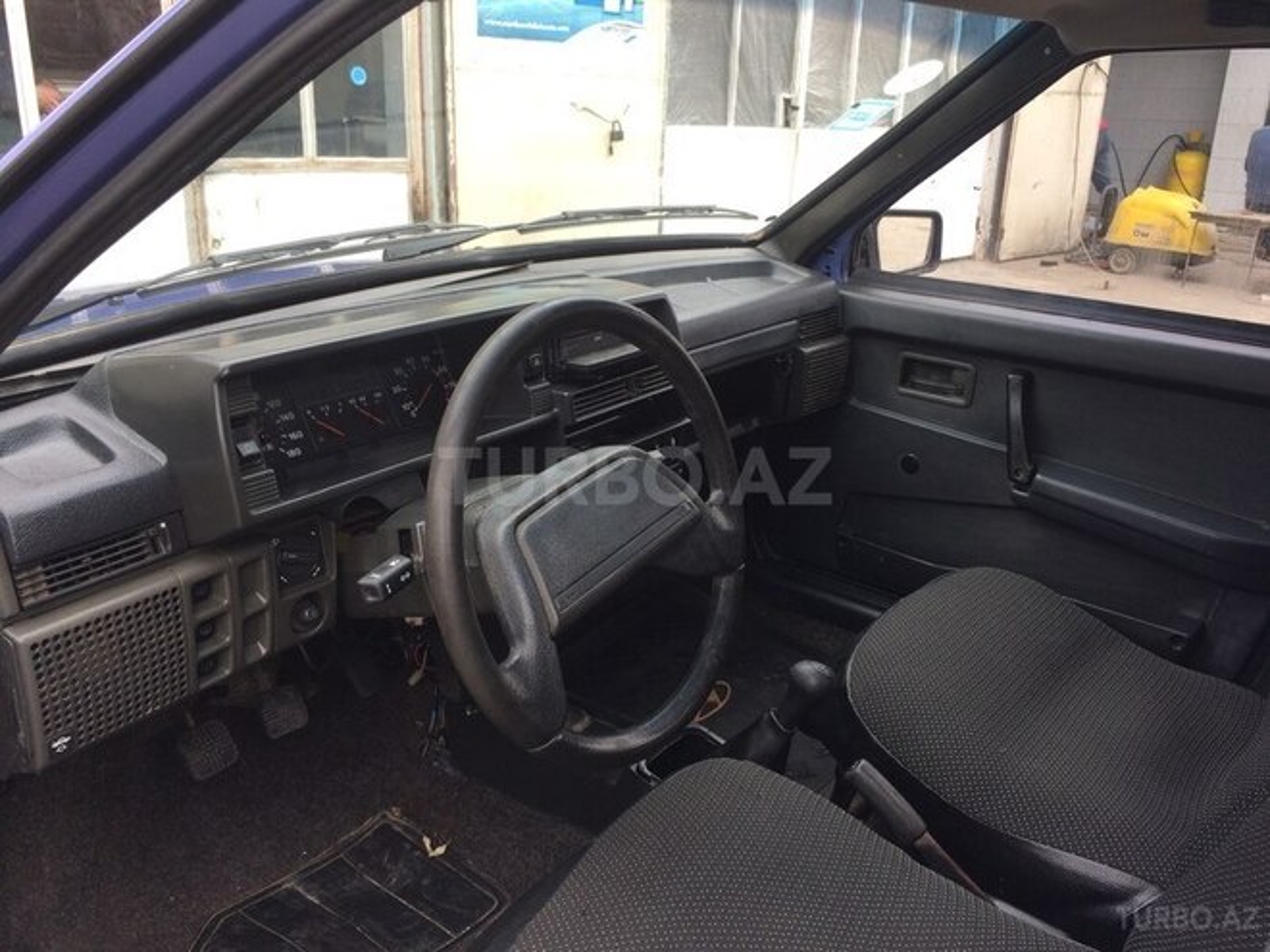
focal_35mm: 29
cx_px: 635
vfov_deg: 48.2
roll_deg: -1.9
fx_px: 1064
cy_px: 476
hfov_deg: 61.7
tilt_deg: -20.7
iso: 40
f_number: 2.2
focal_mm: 4.15
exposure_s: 1/100
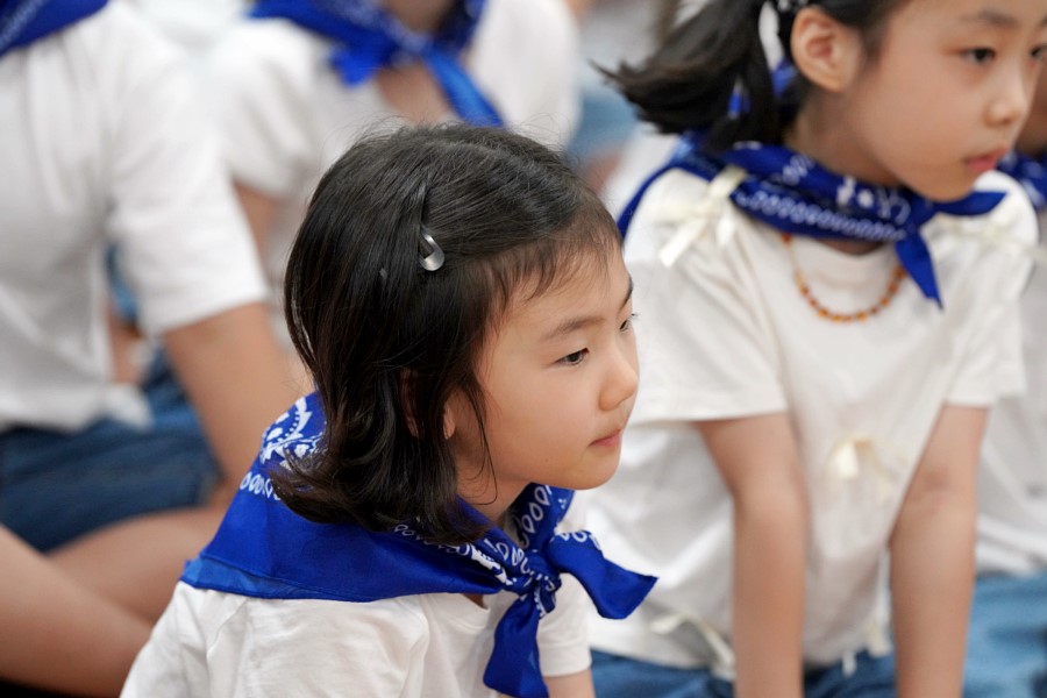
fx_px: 5816
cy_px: 349
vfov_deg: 6.9
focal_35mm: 200
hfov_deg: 10.3
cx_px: 524
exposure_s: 1/250
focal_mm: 200
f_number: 4
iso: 3200
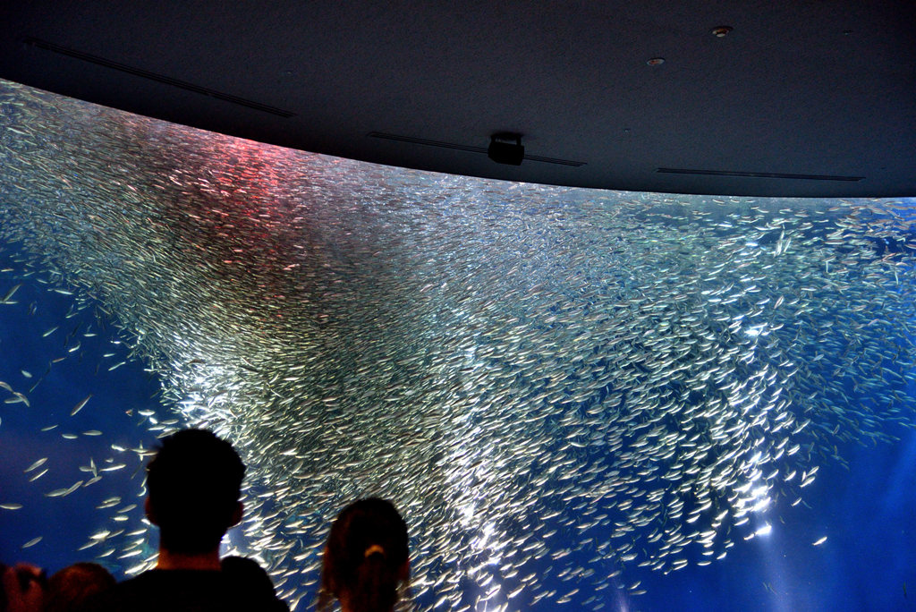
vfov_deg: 26.0
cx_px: 458
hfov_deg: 38.2
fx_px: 1324
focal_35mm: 52
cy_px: 306
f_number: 4
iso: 1600
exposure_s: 1/60
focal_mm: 52
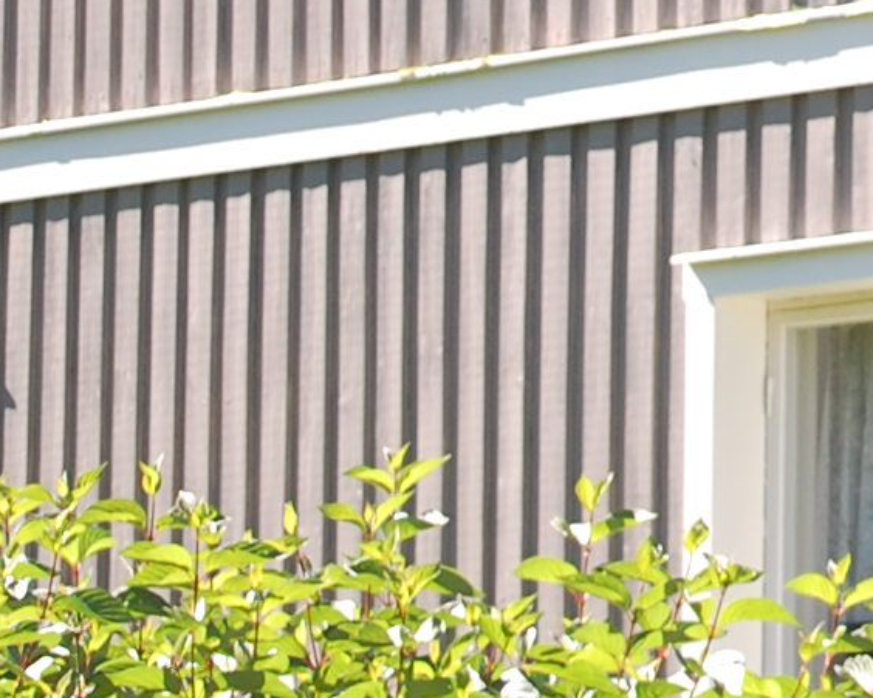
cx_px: 1664
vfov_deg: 3.7
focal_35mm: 412
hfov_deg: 4.6
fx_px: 10656
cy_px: -542
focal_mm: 55
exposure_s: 1/200
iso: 200
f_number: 7.1
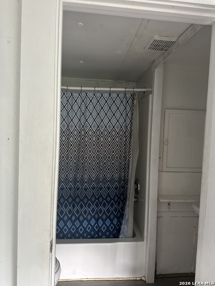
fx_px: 199
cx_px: 108
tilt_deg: -2.8
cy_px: 143
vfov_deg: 71.6
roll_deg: -2.5
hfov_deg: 56.8
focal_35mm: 24
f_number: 1.78
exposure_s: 1/60
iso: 250
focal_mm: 6.86
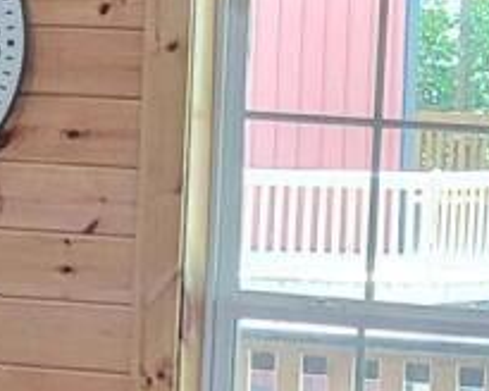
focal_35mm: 247
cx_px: -174
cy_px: 300
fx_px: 3575
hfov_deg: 7.7
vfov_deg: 6.3
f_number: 1.8
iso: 250
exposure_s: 1/60
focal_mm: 5.4
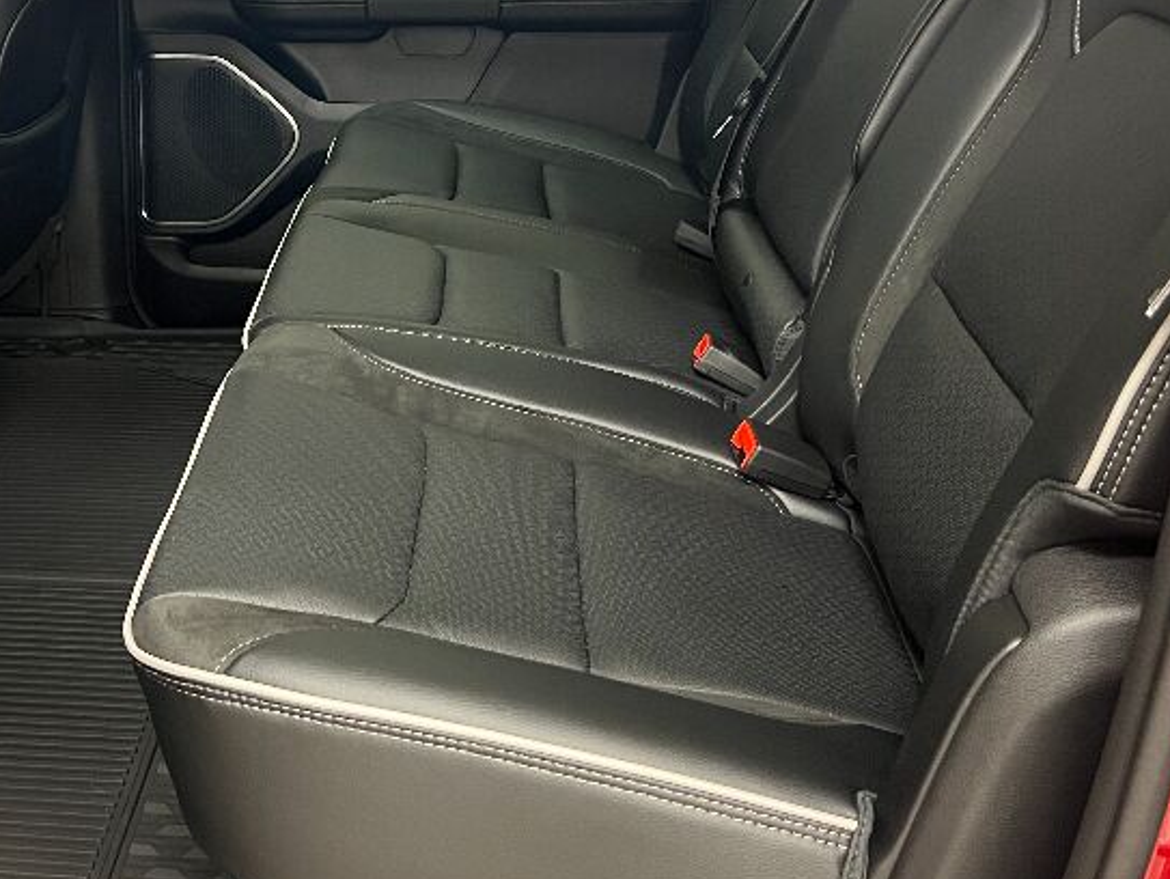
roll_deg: -0.4
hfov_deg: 38.1
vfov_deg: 29.5
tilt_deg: -18.1
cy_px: 287
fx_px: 1657
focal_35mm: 49
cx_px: 328
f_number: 1.5
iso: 640
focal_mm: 5.7
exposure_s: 1/40
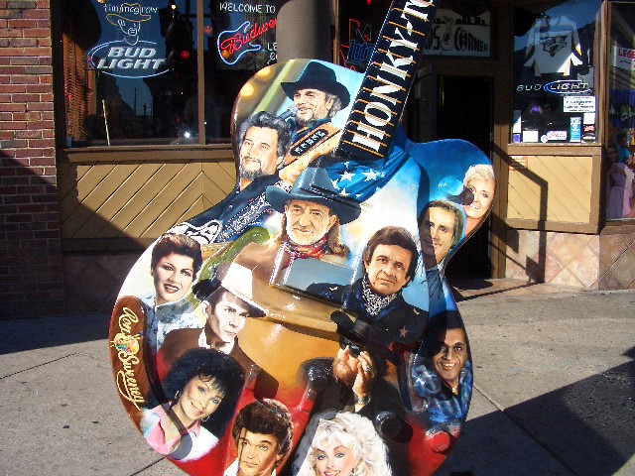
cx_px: 318
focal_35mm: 35
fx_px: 642
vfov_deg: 40.7
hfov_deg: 52.6
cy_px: 238
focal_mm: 5.8
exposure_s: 1/400
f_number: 4.3
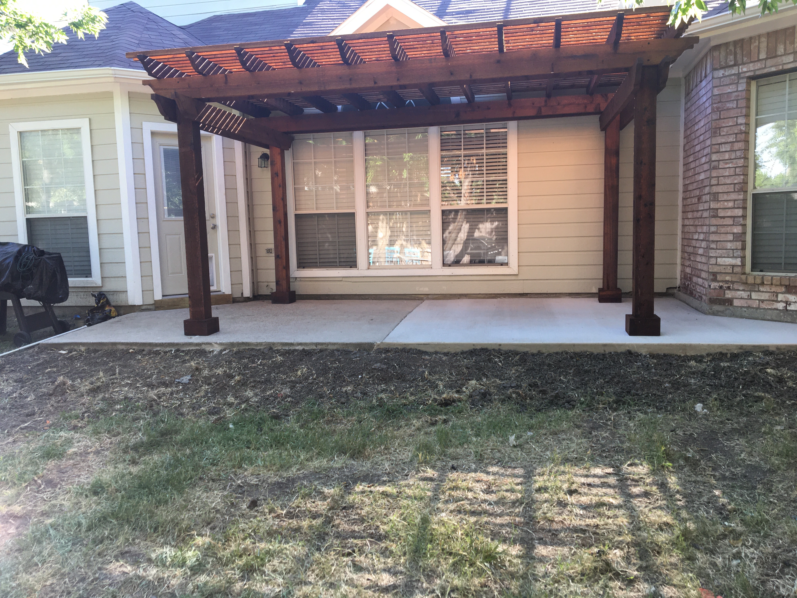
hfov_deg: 61.7
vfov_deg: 48.2
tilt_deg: -5.5
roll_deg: +0.6
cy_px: 299
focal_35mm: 29
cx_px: 398
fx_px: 668
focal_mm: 4.15
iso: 40
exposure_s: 1/120
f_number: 2.2
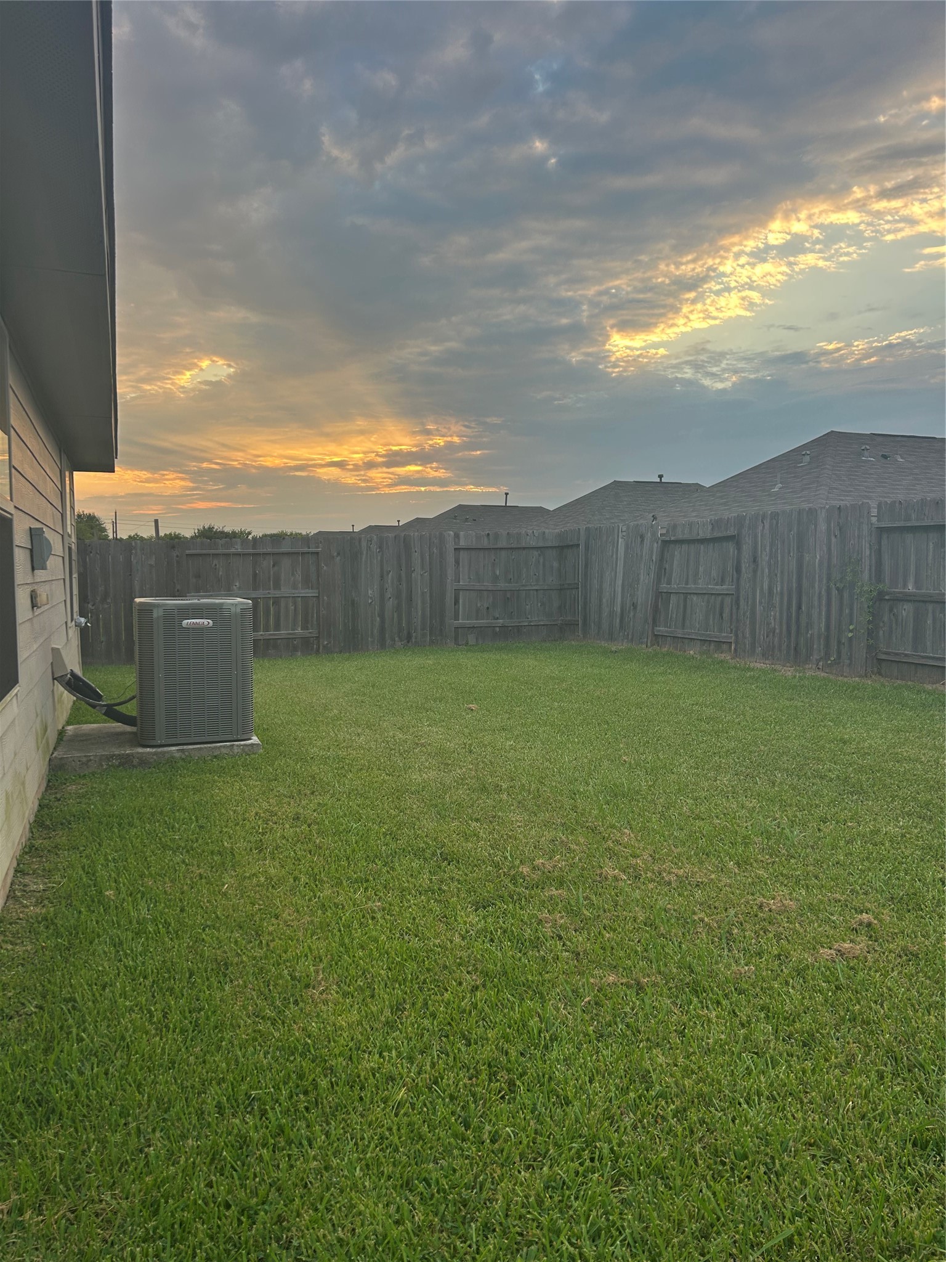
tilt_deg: -2.8
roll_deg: +1.0
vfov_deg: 67.3
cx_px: 473
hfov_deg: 53.1
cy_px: 631
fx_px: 947
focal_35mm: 26
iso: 40
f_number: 1.5
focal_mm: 5.7
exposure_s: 1/181
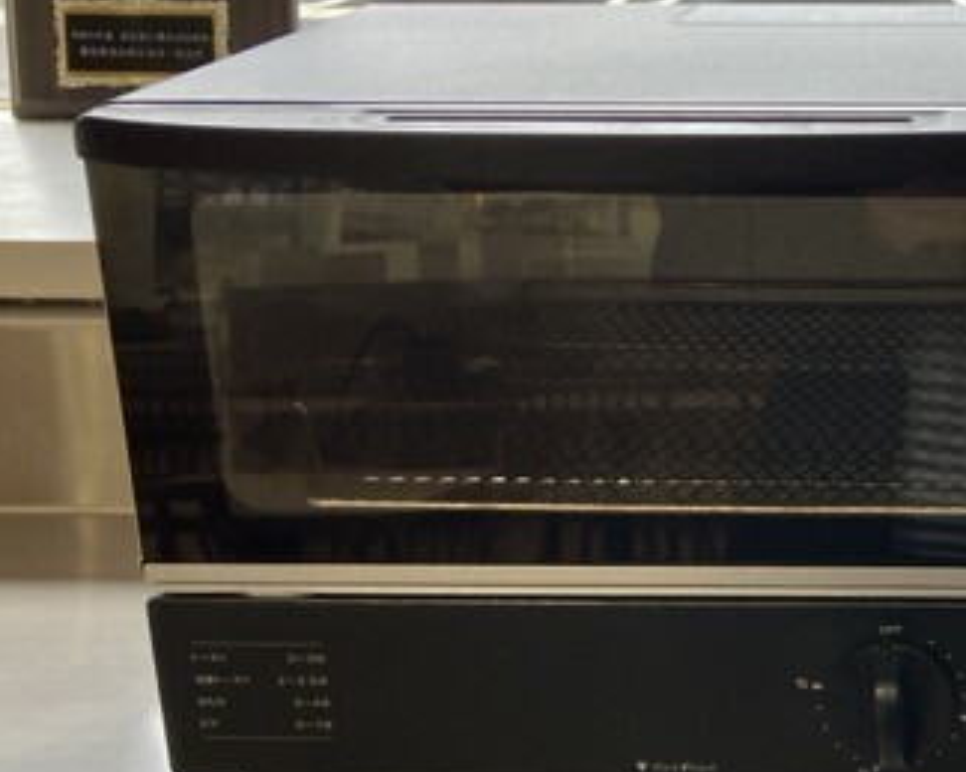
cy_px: 498
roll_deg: -0.5
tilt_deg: -24.2
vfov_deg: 28.0
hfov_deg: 32.4
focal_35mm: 54
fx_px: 1543
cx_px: 927
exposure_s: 1/121
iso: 32
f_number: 1.8
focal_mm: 3.99
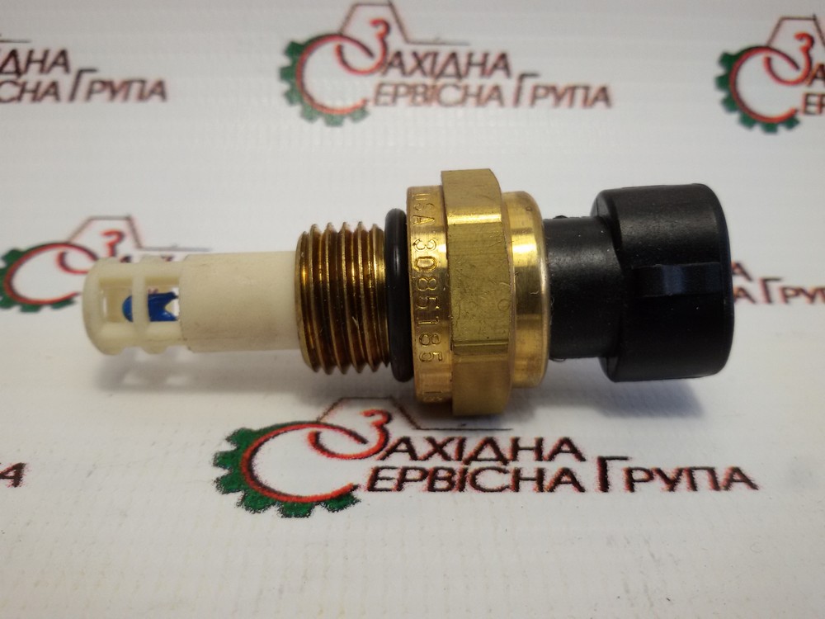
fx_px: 739
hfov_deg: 58.4
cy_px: 310
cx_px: 412
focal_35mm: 31
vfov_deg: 45.4
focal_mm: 2.93
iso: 64
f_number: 2.4
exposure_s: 1/100
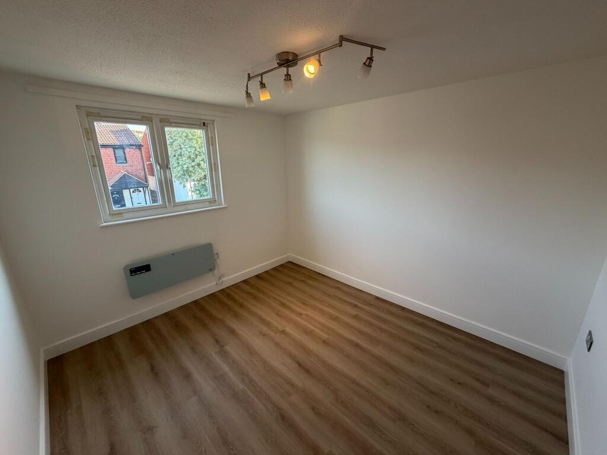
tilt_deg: -16.4
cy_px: 228
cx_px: 304
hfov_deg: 102.1
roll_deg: +2.0
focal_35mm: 14
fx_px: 245
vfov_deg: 85.7
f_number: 2.2
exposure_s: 1/121
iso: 160
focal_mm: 2.22
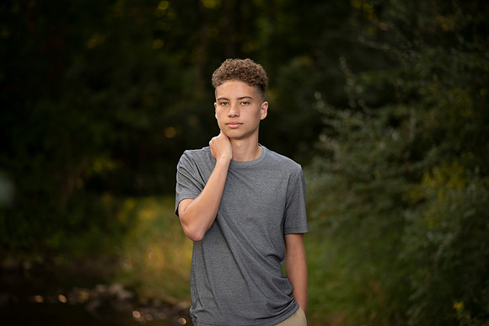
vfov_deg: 16.1
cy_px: 163
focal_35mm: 85
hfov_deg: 23.9
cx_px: 244
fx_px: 1155
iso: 125
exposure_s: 1/250
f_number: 1.8
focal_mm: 85
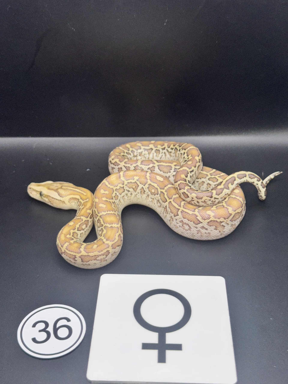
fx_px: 532
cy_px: 192
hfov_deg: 30.3
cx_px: 144
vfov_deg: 39.7
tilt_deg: -36.9
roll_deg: -0.9
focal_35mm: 48
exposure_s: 1/481
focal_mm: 6.76
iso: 50
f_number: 1.78
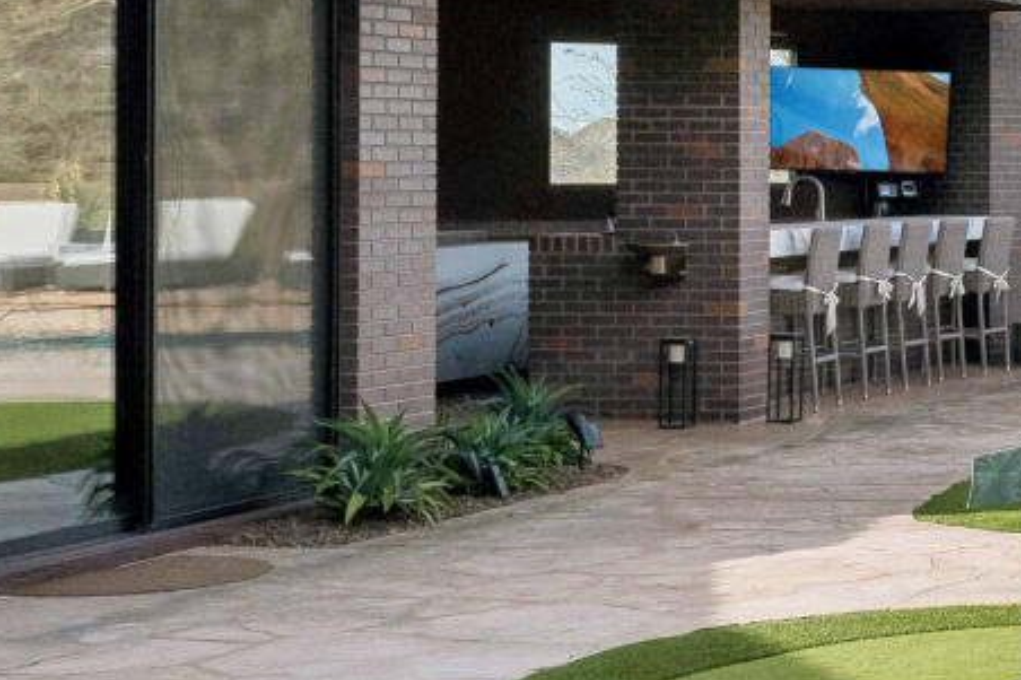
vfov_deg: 14.6
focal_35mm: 93
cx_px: 1751
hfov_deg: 18.1
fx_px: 2636
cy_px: 106
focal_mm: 14
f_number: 8
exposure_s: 1/640
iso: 200
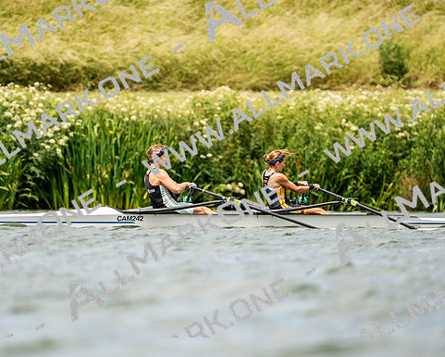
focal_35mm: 679
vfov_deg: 2.3
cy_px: 178
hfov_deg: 2.8
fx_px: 8944
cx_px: 256
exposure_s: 1/2000
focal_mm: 600
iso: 400
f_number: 6.3
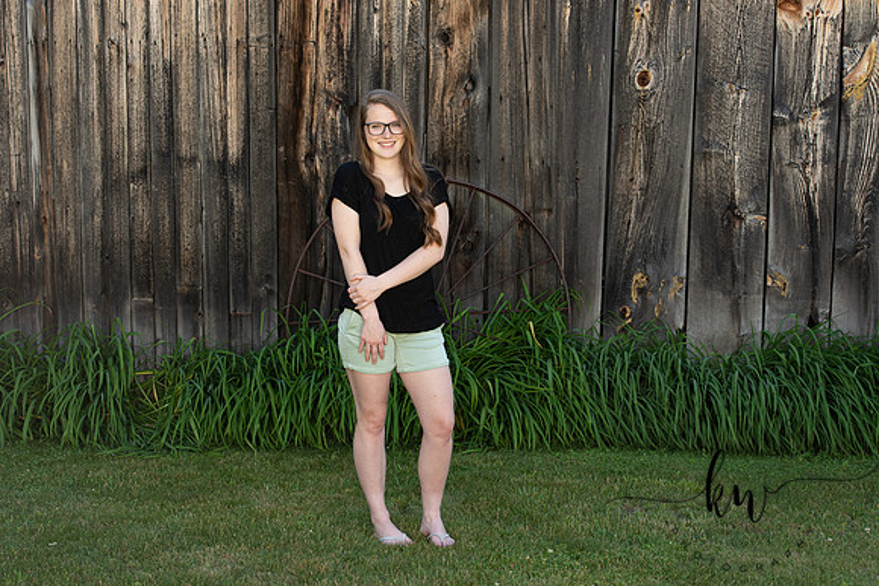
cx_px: 440
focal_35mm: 70
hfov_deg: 28.8
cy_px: 293
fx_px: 1709
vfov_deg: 19.5
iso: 400
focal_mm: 70
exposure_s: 1/200
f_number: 5.6
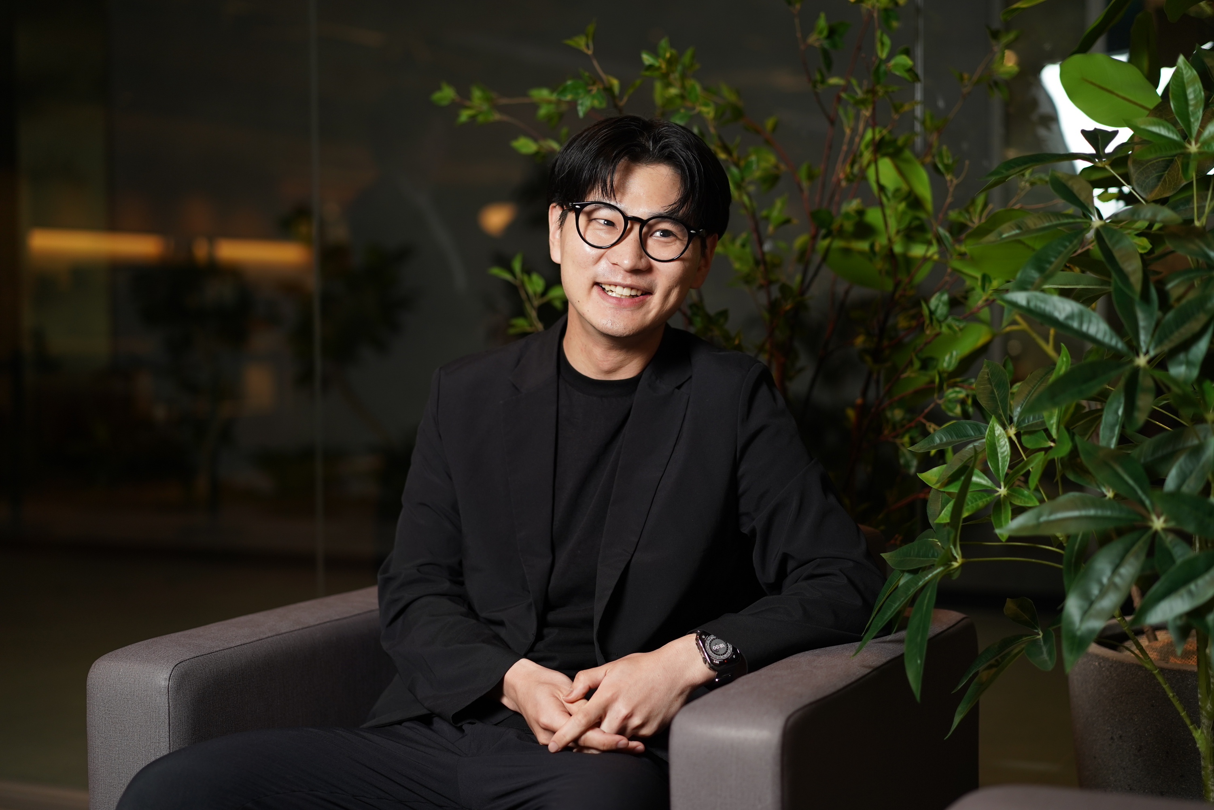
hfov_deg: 36.2
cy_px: 405
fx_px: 1855
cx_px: 607
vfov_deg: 24.6
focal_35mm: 55
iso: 250
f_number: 2.2
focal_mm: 55
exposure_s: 1/200
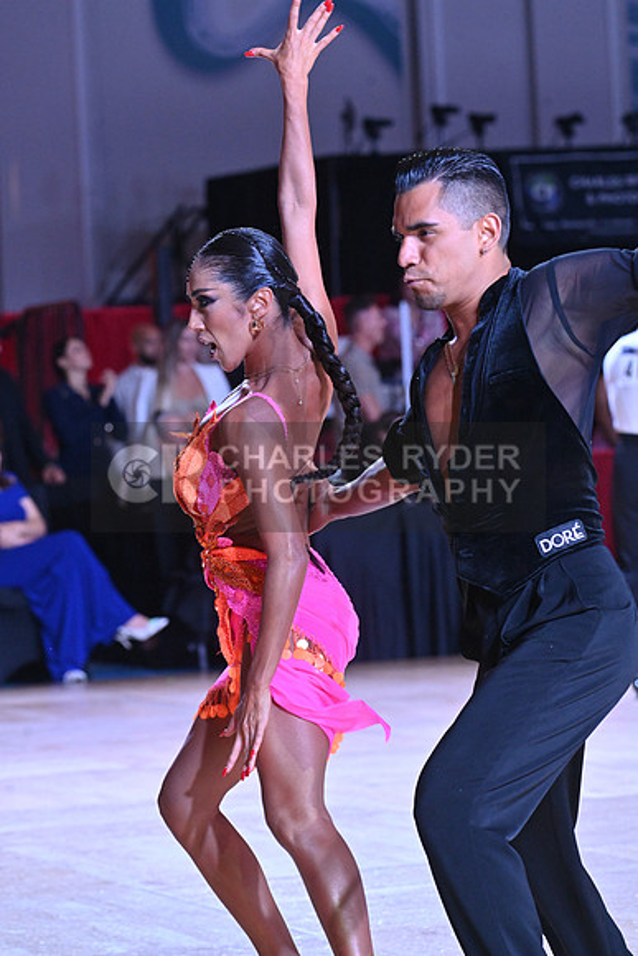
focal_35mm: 150
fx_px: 3985
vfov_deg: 13.7
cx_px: 319
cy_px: 478
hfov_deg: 9.2
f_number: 7.1
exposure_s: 1/400
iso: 4000
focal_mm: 150
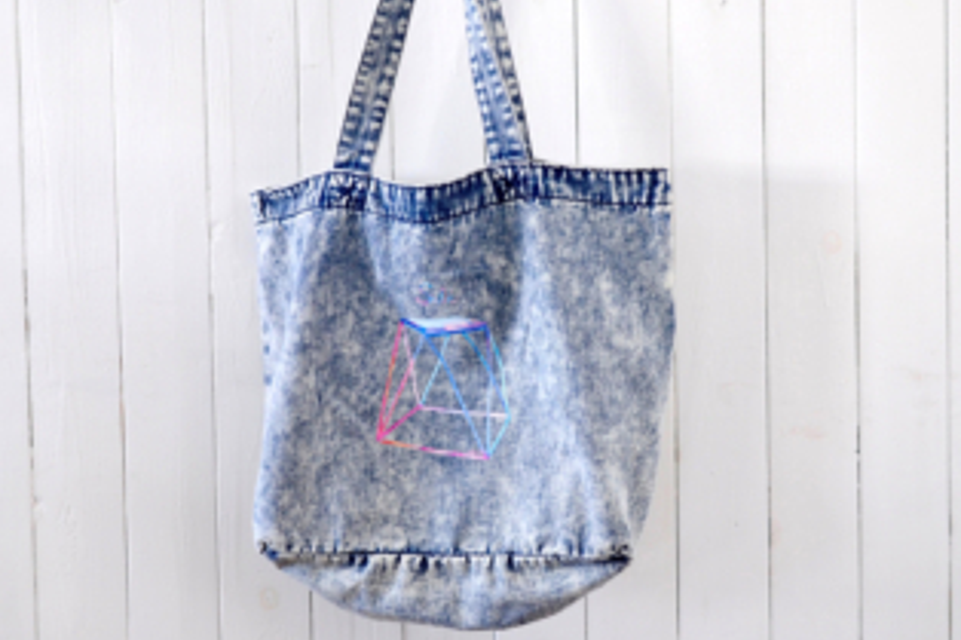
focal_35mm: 86
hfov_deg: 23.7
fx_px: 2294
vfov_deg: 15.9
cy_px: 239
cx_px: 456
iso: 450
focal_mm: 40
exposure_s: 1/50
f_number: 3.5
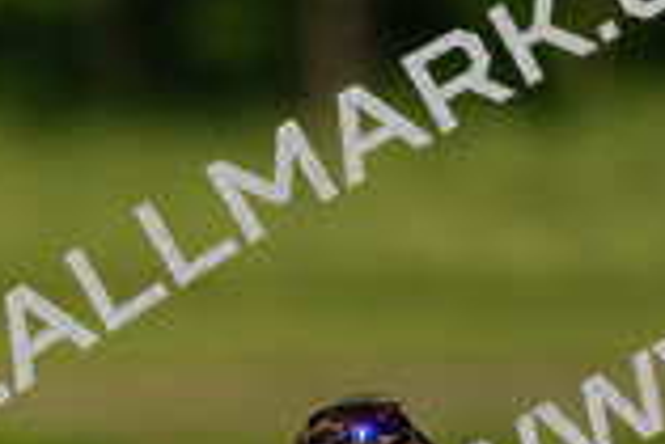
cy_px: 607
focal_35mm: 2212
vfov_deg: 0.6
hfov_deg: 0.9
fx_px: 40897
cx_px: 114
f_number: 4
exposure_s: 1/2500
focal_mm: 600
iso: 250
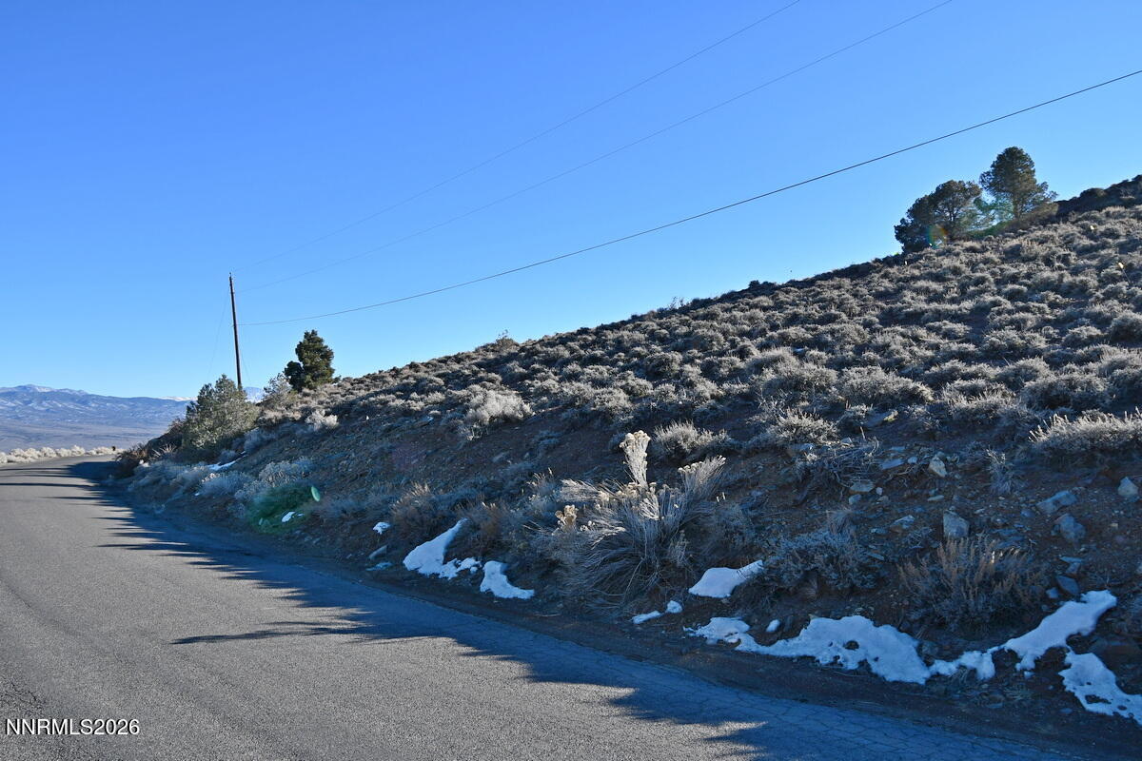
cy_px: 380
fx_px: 952
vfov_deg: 43.6
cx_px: 571
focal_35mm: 30
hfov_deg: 61.9
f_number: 8
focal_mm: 20
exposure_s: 1/250
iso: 100
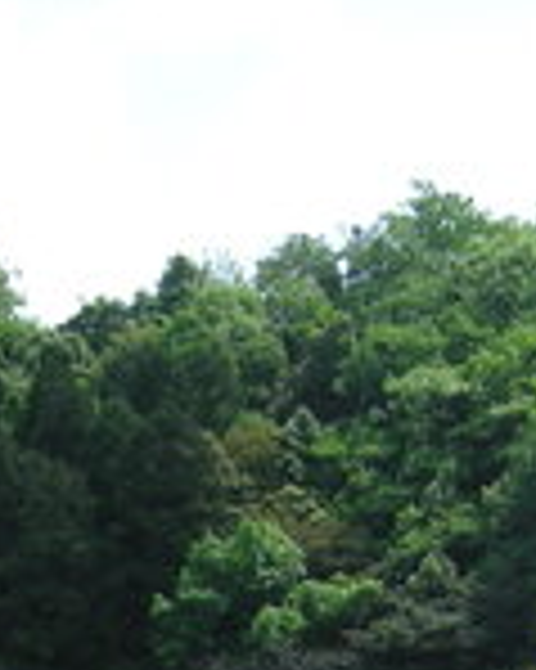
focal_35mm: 171
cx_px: 126
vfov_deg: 10.9
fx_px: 3394
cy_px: 980
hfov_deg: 9.0
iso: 50
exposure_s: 1/408
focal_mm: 7.1
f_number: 3.1
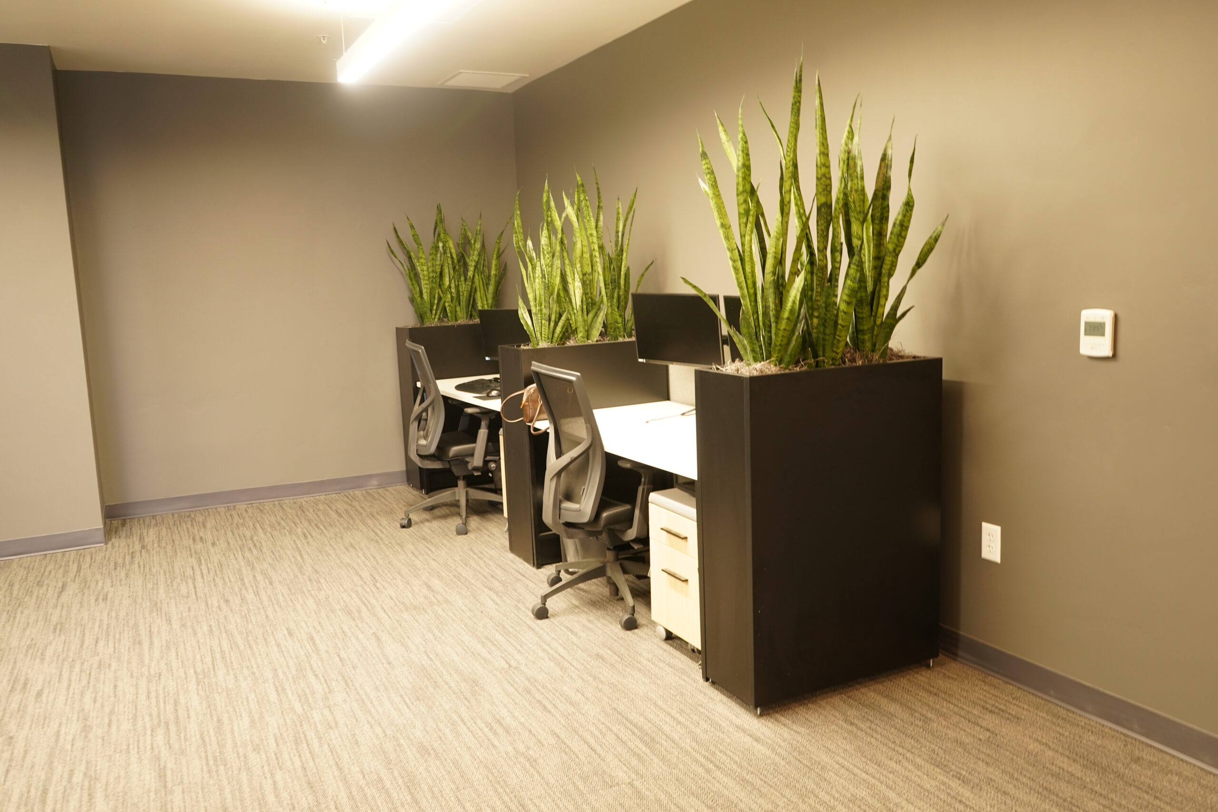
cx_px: 609
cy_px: 406
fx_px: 947
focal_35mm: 28
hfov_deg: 65.5
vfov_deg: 46.4
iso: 1000
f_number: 4.5
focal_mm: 28
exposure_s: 1/25
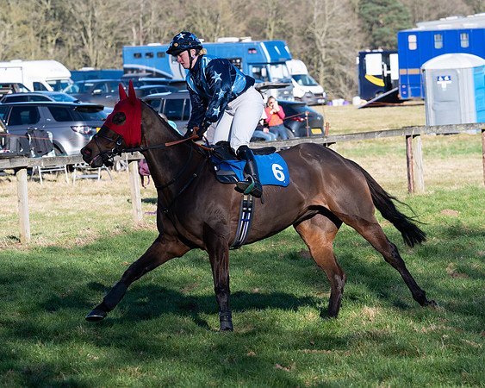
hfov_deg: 7.4
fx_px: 3768
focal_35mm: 263
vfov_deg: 5.9
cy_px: 219
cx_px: 259
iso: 200
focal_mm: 135
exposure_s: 1/1250
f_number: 5
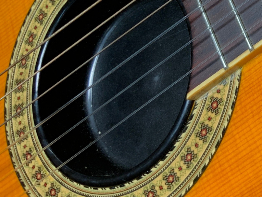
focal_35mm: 92
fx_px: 696
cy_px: -72
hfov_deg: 18.8
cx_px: 391
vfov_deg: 15.2
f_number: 1.8
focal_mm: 3
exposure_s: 1/104
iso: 25
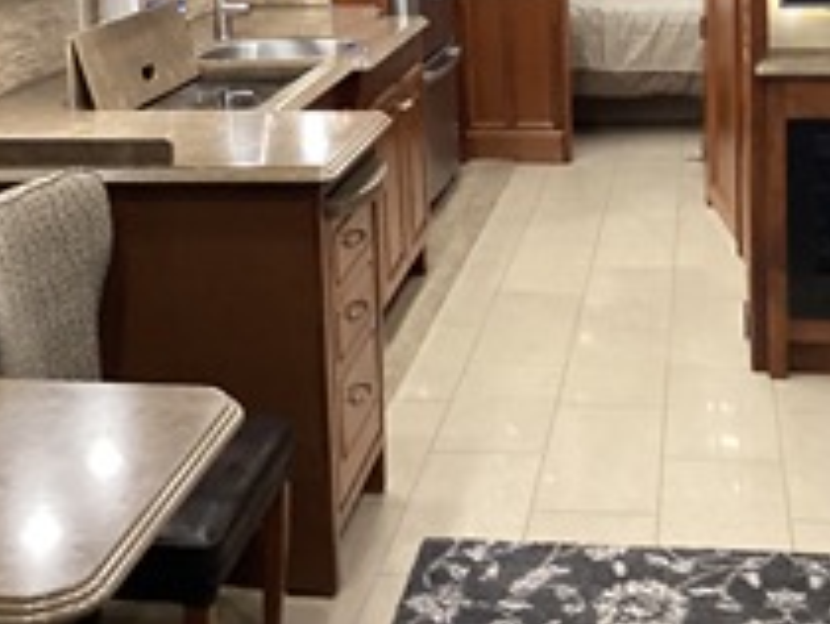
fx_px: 1416
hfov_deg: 32.5
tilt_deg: -7.7
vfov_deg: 24.0
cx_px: 518
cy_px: 36
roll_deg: +3.0
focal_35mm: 59
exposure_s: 1/40
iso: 320
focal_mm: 3.3
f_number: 2.4
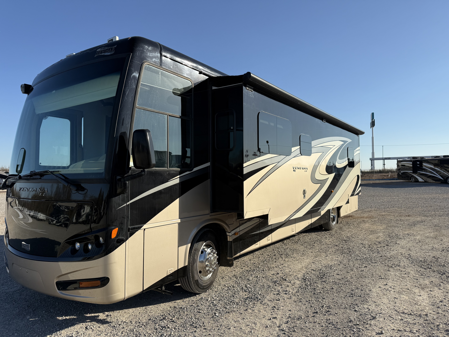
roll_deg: +1.2
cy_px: 168
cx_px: 224
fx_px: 311
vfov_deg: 56.8
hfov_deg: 71.6
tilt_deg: +0.2
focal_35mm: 24
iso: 80
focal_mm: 6.76
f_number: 1.78
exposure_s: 1/5319
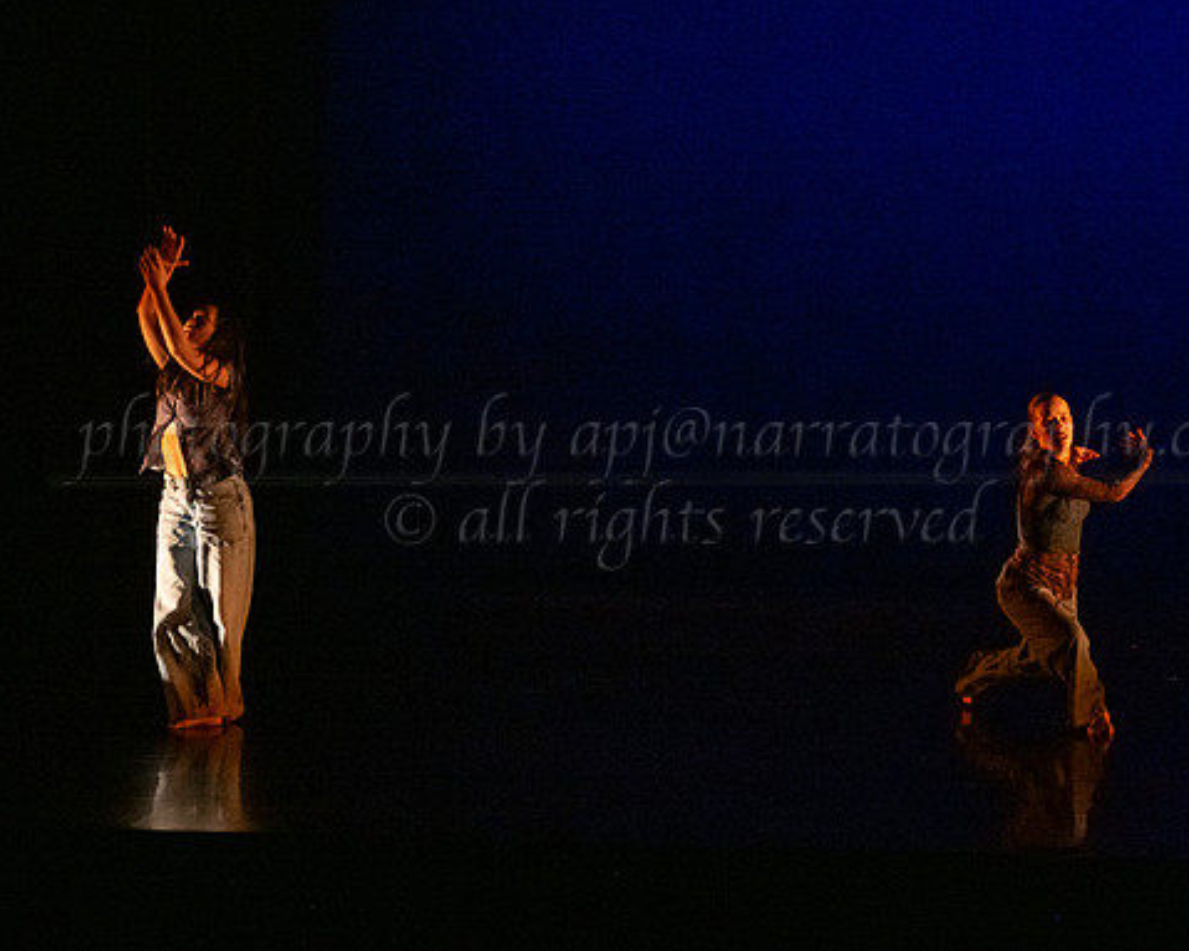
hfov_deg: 18.0
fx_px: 3729
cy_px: 449
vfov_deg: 14.5
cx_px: 831
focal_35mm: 106
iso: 3200
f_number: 2.8
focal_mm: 75
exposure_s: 1/250
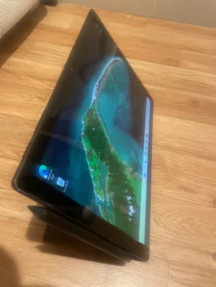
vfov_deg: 67.3
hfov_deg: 53.1
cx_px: 108
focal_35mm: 26
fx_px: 216
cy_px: 144
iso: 500
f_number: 1.6
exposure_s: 1/33
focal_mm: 4.2
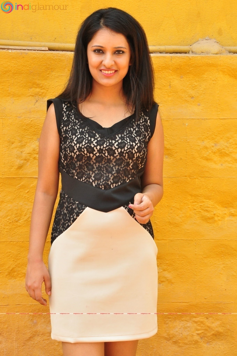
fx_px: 921
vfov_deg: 21.9
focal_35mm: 93
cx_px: 118
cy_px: 178
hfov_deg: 14.7
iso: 1000
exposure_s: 1/125
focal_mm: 62
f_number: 11
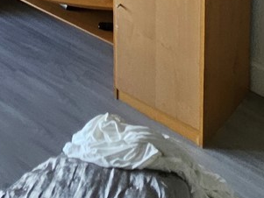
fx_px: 526
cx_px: 98
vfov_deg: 16.2
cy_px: -202
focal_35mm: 69
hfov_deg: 28.0
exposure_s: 1/100
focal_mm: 1.74
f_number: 2.2
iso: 125
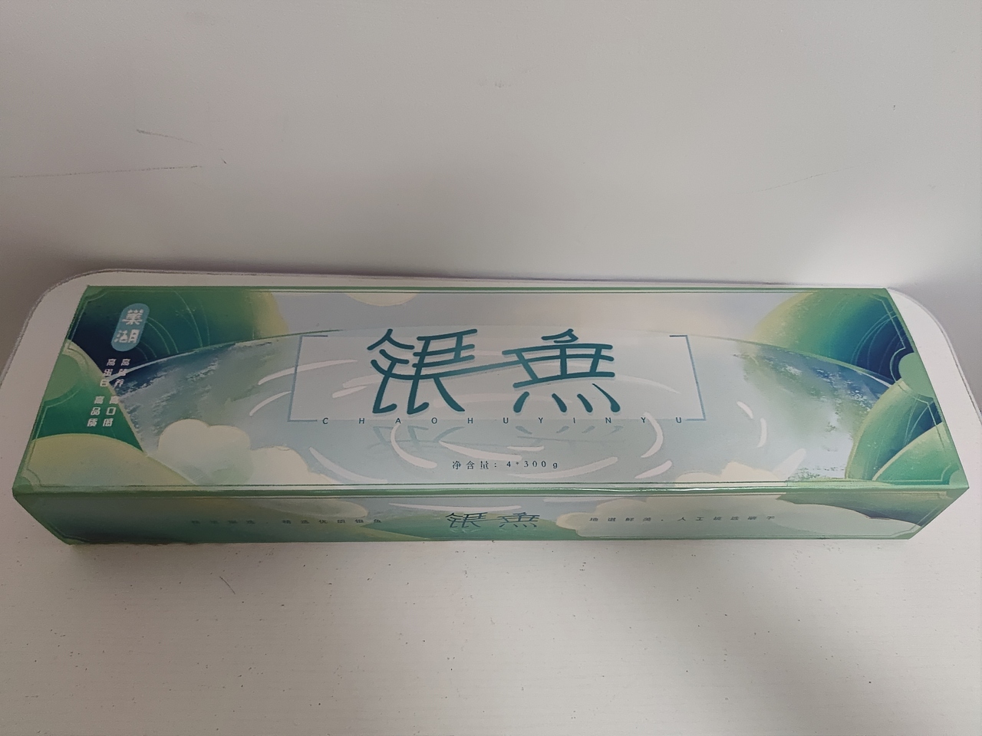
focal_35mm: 24
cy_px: 368
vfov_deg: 56.8
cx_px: 491
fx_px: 681
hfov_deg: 71.6
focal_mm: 6.72
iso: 1118
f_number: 1.69
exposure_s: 1/50
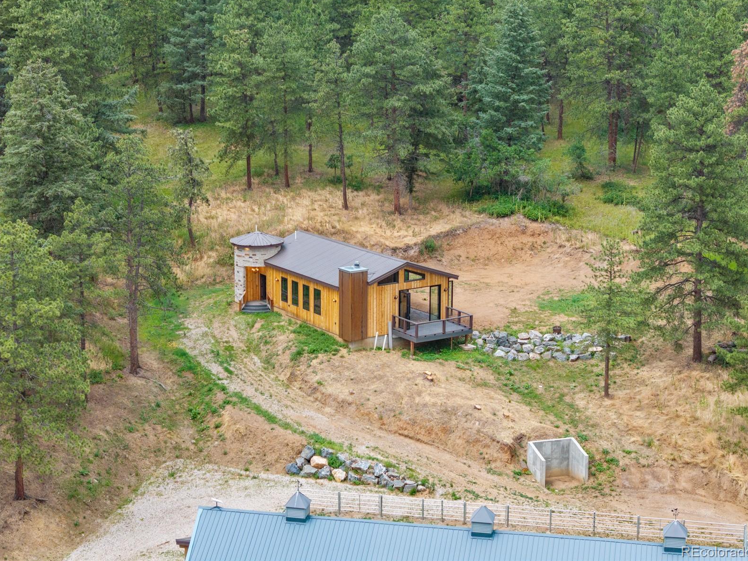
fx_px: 1534
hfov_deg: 27.4
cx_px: 379
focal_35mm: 71
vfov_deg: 20.7
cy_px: 277
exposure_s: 1/15
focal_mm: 19.35
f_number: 2.8
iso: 490
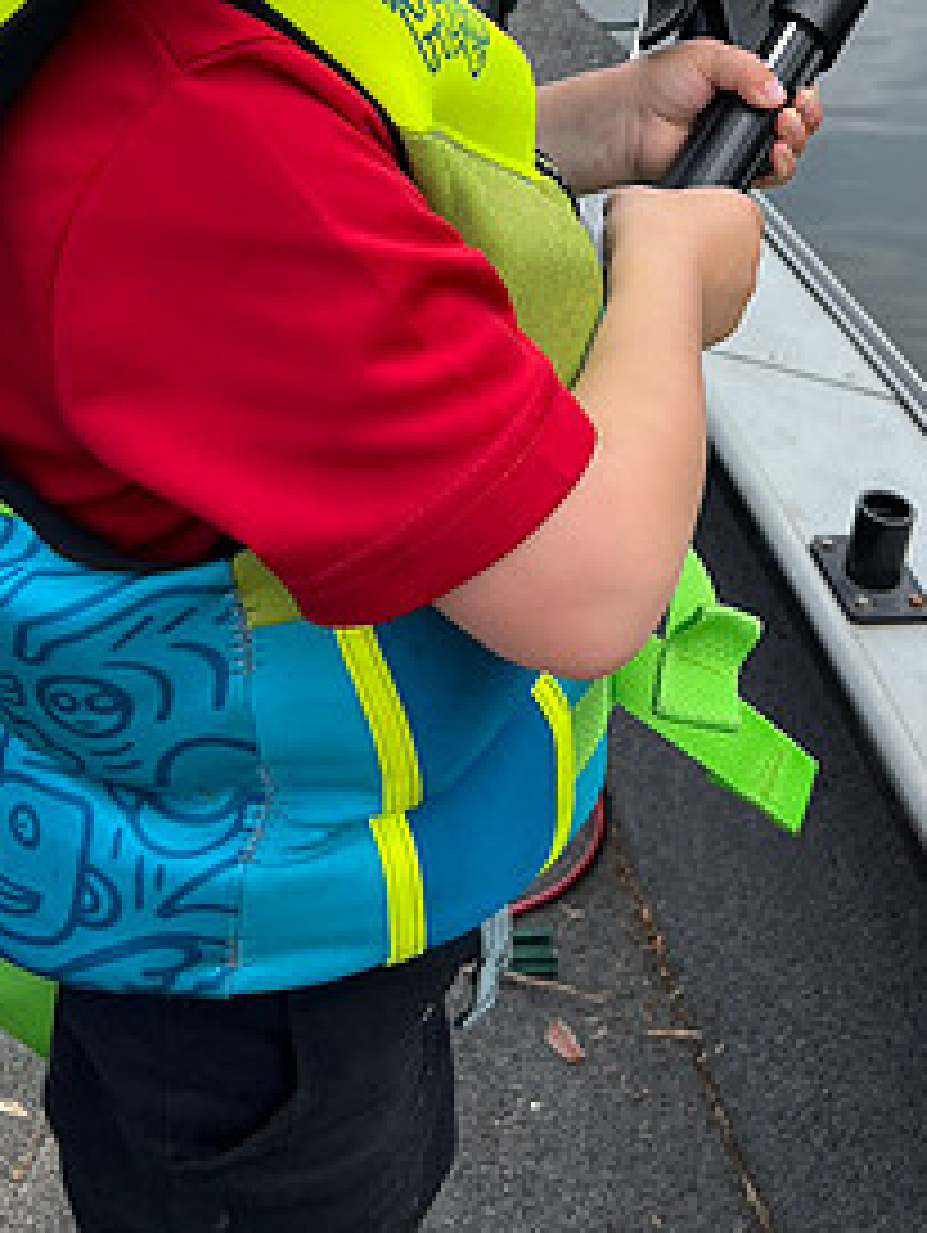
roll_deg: -3.2
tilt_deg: -15.9
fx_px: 1961
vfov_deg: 31.6
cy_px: -63
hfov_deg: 26.6
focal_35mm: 55
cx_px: 551
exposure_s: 1/3356
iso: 50
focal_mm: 5.7
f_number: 1.5
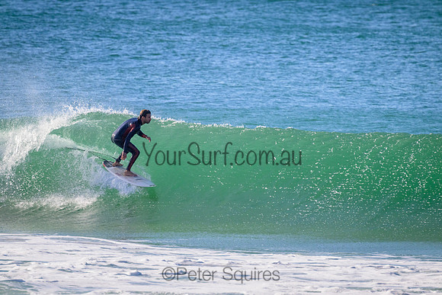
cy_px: 148
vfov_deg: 1.7
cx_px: 221
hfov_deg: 2.6
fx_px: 9824
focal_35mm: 800
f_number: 11
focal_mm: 800
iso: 1800
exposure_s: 1/2000
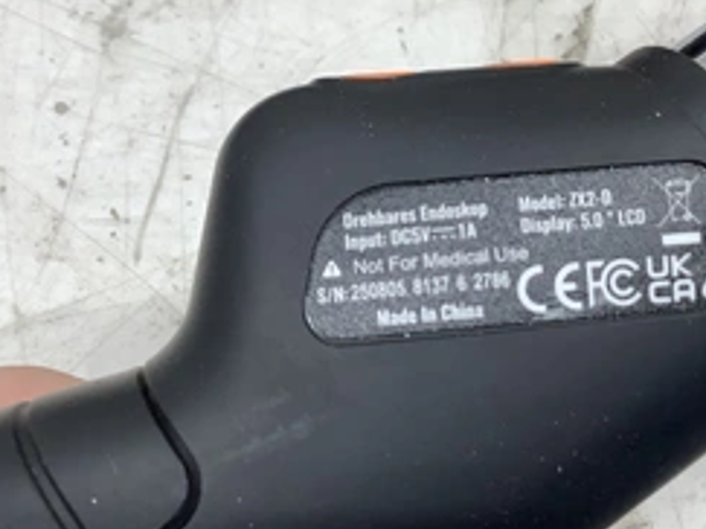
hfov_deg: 37.4
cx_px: 427
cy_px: 262
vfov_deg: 28.5
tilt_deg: -67.5
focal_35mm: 51
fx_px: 1040
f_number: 2.4
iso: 100
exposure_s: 1/120
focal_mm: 3.3
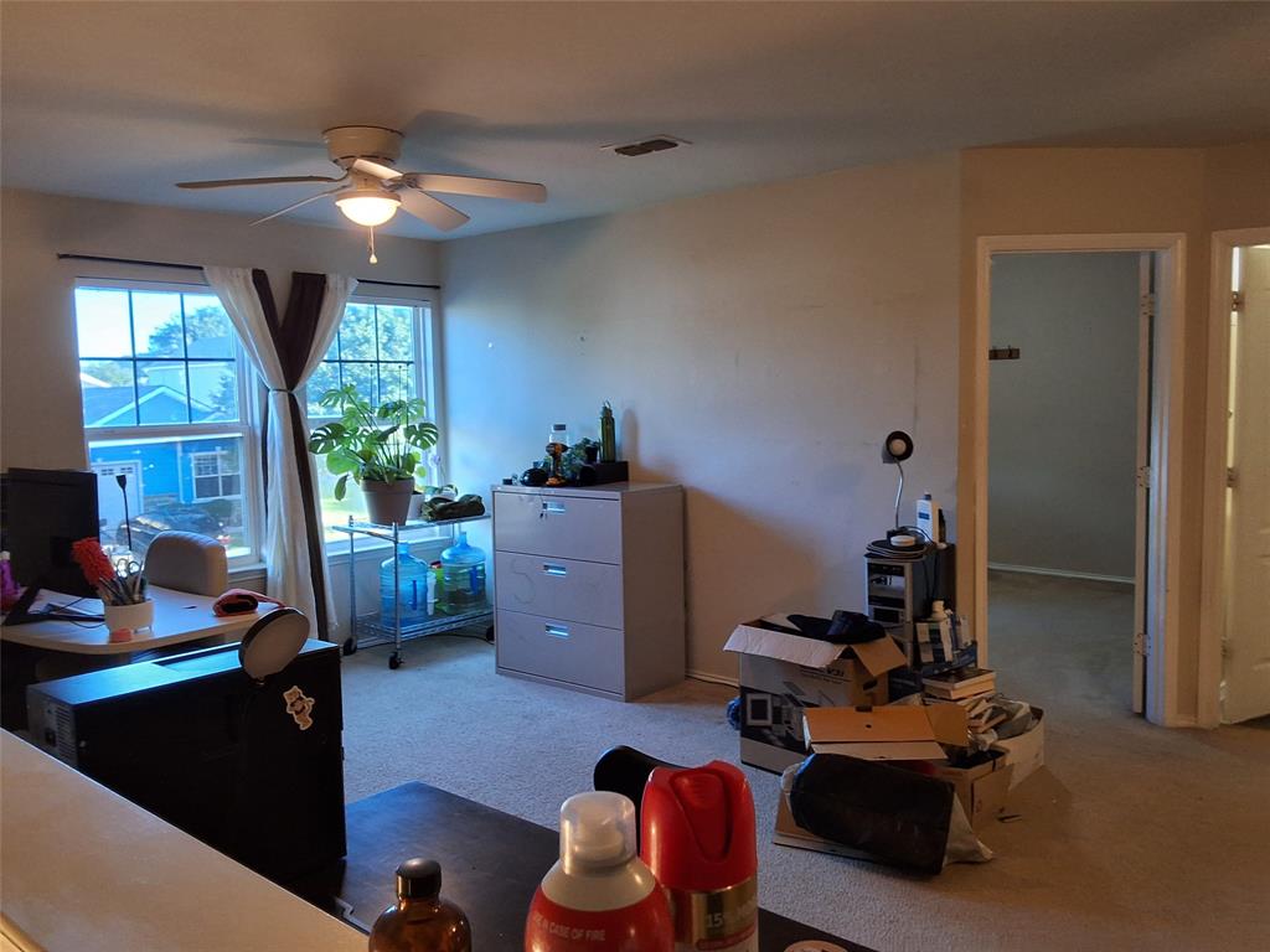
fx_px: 1027
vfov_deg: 49.7
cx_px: 635
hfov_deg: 63.4
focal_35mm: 28
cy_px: 476
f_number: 1.9
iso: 160
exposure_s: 1/30
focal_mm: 2.91
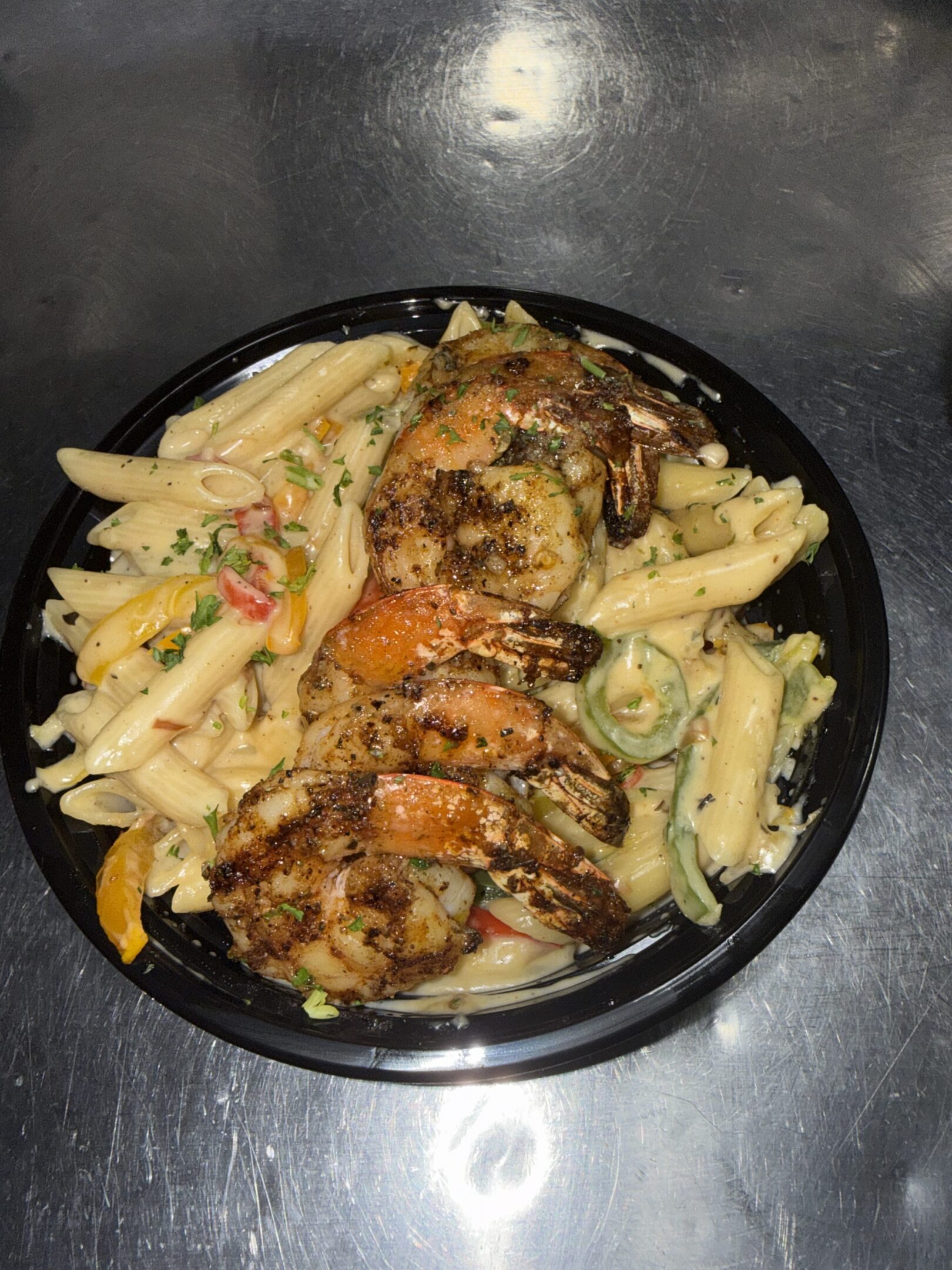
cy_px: 635
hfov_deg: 56.8
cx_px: 476
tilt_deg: -60.8
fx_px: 880
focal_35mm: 24
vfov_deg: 71.6
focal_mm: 2.22
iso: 12
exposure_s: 1/122
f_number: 2.2
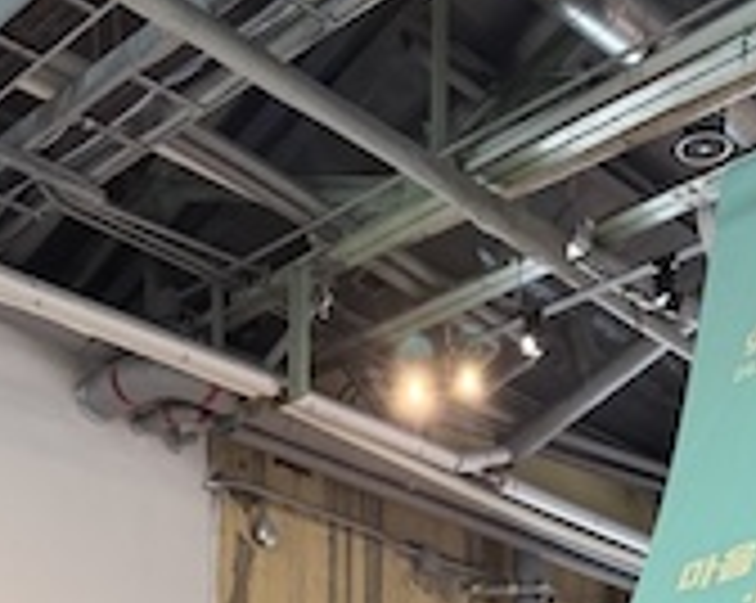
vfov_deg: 18.8
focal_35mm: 67
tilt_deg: -0.6
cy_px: 1008
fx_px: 1497
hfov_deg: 28.3
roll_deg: -1.1
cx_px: 428
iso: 250
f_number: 1.78
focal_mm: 6.76
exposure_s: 1/60
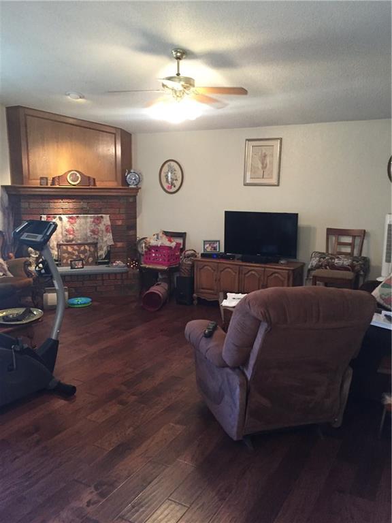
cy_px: 262
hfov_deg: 48.2
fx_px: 438
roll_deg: -0.1
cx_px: 196
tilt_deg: -9.4
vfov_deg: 61.7
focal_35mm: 29
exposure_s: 1/30
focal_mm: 4.15
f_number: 2.2
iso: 250
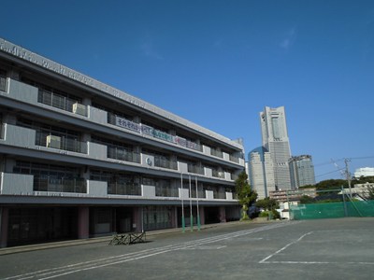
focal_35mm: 29
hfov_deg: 61.7
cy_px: 140
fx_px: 313
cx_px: 187
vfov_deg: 48.2
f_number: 3.7
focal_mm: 5.3
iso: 100
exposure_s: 1/800
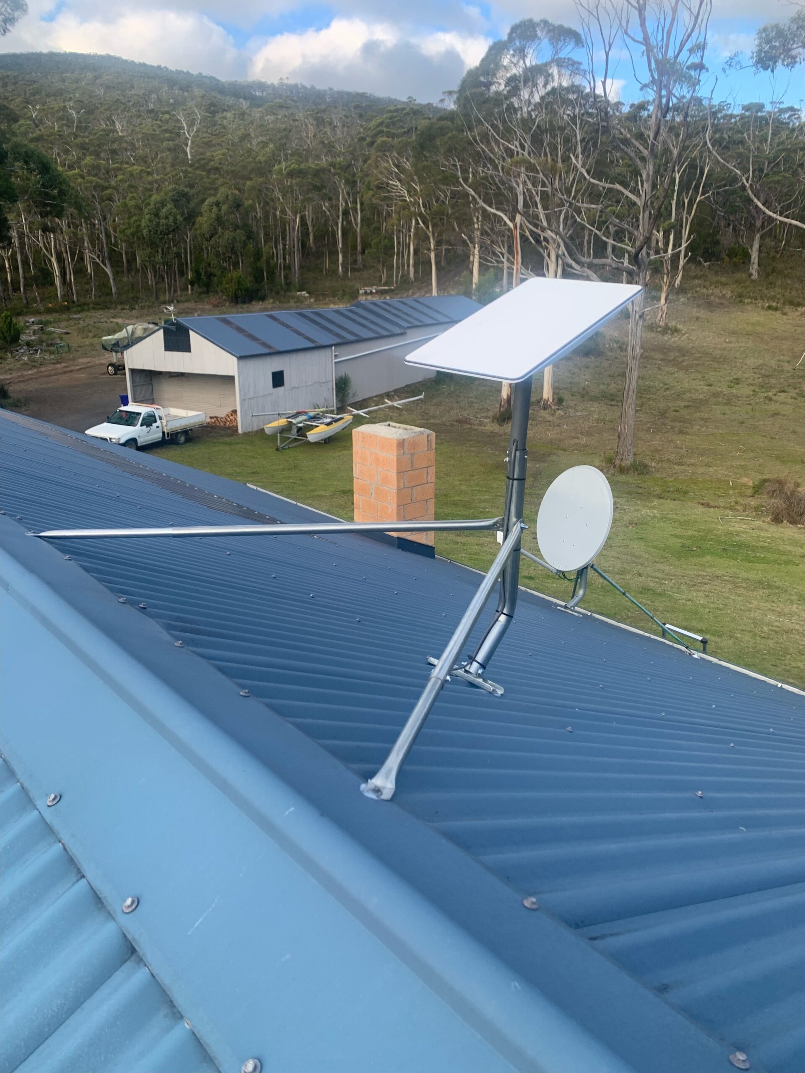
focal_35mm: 26
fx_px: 806
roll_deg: -0.1
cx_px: 402
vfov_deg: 67.3
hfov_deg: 53.1
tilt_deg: -15.2
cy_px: 536
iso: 25
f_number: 1.8
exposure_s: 1/540
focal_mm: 4.25
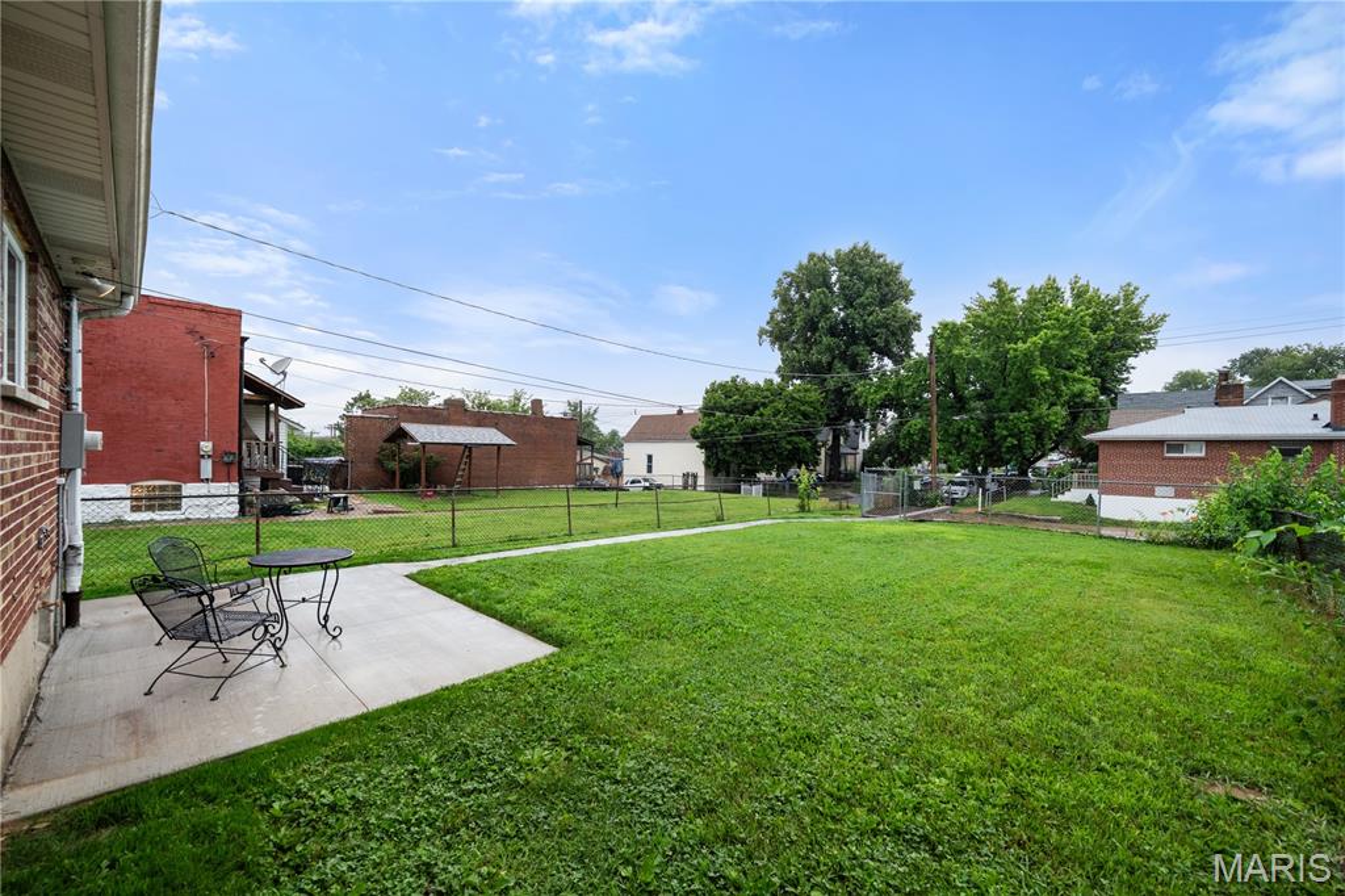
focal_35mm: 13
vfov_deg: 85.4
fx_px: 486
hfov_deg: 108.3
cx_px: 672
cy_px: 448
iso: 640
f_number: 7.1
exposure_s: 1/80
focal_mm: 13
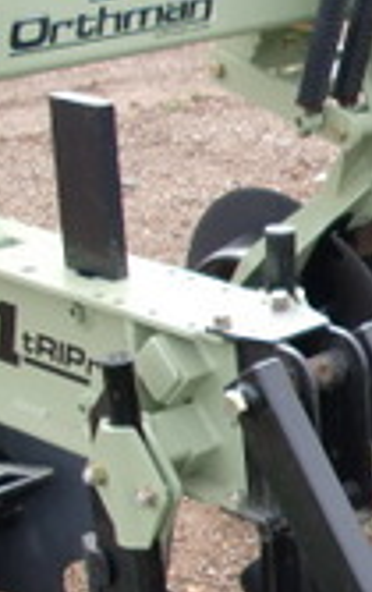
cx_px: 847
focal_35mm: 124
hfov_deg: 9.6
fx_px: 2003
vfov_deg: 16.7
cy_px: 418
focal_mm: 6.3
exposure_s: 1/320
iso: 64
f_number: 2.8
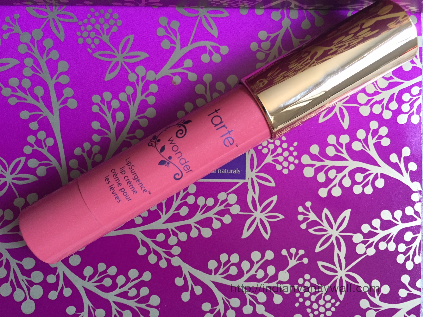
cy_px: 158
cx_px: 212
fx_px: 354
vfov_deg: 48.2
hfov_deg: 61.7
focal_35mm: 29
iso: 160
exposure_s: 1/30
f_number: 2.2
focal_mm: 4.15
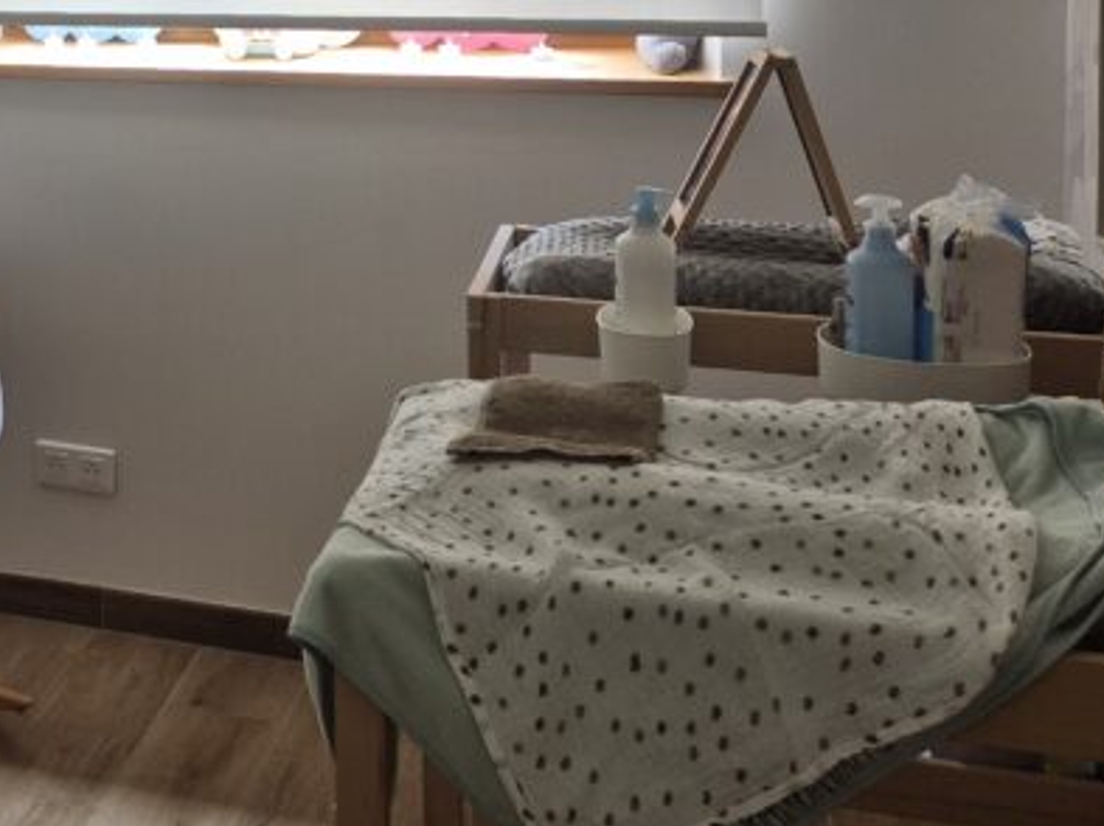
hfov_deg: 28.7
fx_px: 1912
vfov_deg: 23.1
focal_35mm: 60
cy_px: -48
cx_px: -157
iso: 64
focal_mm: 5.4
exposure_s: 1/180
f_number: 1.8
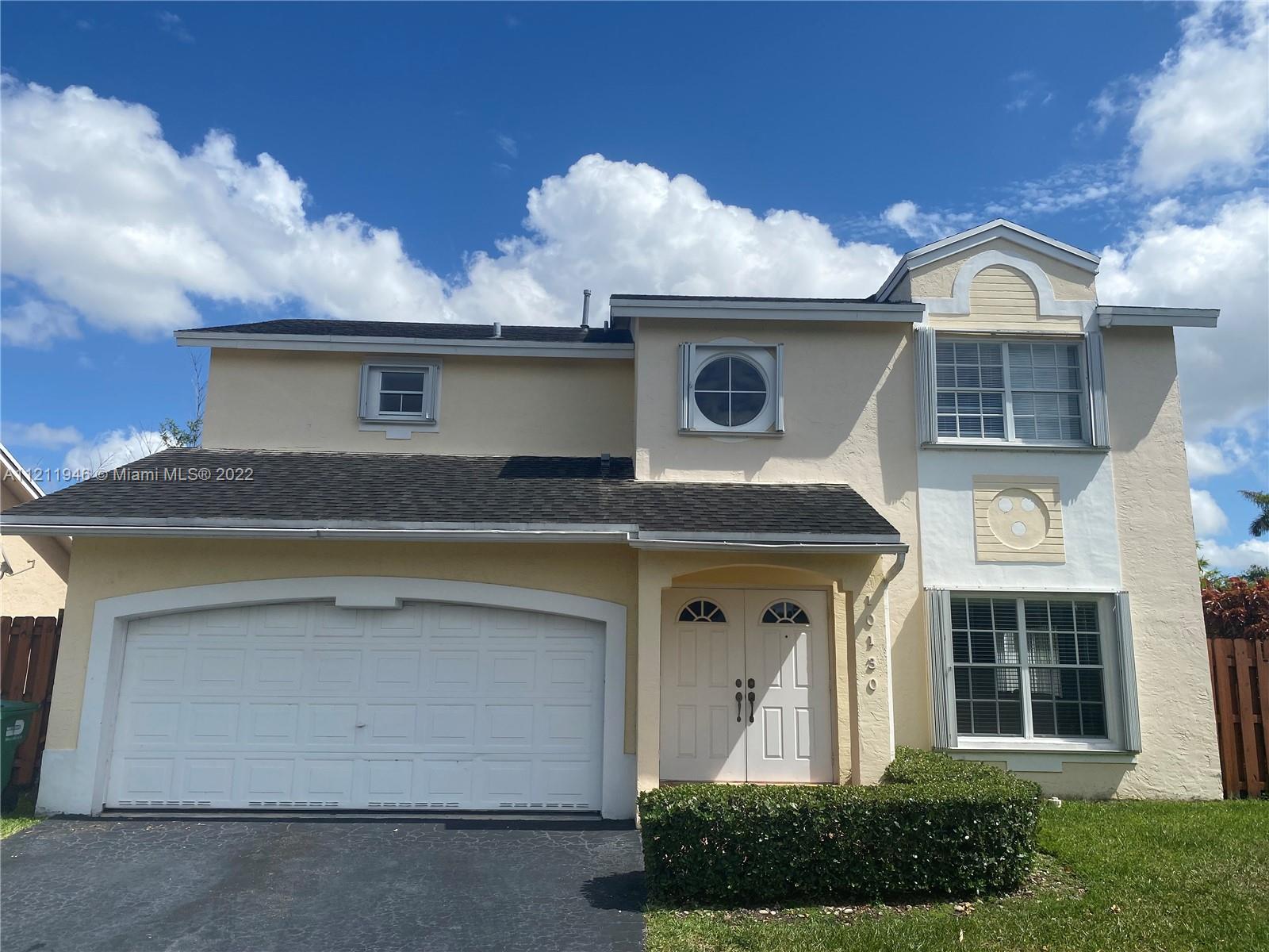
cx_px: 634
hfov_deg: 67.3
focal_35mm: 26
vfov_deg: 53.1
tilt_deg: +12.3
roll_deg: -0.7
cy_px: 476
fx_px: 953
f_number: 1.8
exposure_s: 1/4274
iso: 32
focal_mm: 4.25
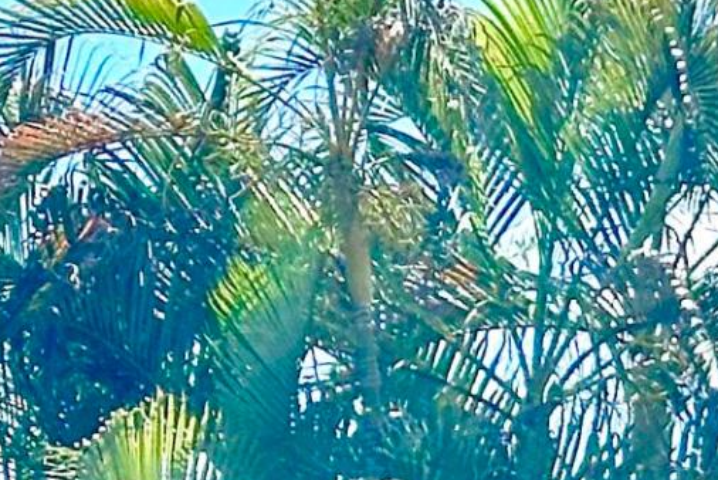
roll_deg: +2.0
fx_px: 5667
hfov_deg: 7.1
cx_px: -579
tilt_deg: +7.0
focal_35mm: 284
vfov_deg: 4.8
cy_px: 981
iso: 64
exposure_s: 1/4184
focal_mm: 6.86
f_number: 1.78
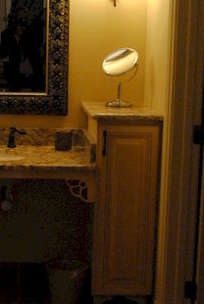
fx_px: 736
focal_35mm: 87
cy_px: 144
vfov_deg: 23.3
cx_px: 18
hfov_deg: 15.6
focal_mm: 18
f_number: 3.5
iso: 720
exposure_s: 1/30
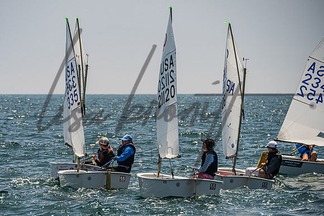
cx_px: 123
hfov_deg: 6.6
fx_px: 2809
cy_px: 127
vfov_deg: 4.4
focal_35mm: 312
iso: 250
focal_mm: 250
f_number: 8
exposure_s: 1/1250
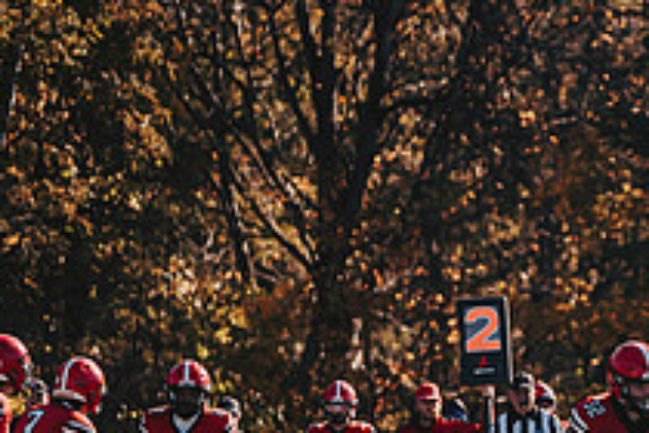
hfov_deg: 4.6
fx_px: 8004
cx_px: 882
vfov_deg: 3.1
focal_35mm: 444
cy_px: 337
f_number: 3.2
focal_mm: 145
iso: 250
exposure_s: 1/3200
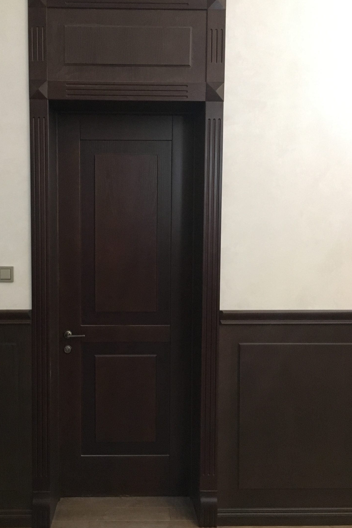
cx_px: 125
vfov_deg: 53.1
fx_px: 528
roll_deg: +1.7
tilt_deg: -4.3
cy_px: 267
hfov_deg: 36.6
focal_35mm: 36
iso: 320
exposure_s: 1/17
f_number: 2.2
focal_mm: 4.15
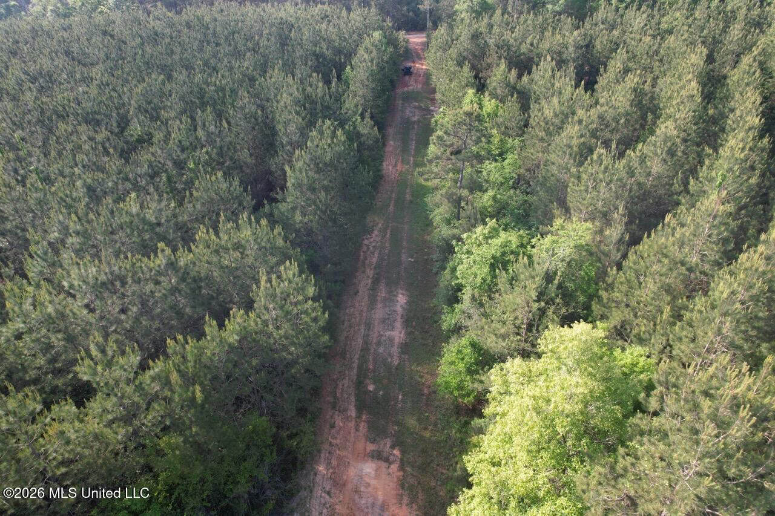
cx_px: 388
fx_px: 474
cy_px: 258
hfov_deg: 78.6
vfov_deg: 57.2
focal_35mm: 22
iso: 110
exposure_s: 1/320
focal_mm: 8.4
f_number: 2.8
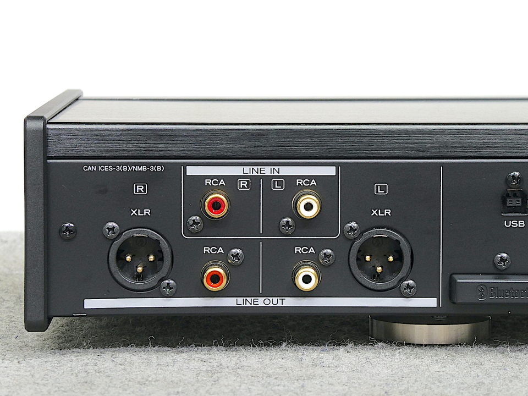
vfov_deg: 9.8
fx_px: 2303
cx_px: 264
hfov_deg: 13.1
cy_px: 198
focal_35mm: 151
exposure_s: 1/5
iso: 200
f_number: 5.4
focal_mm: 27.1
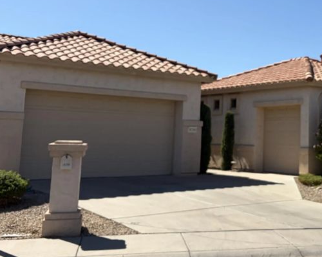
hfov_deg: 34.5
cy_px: 73
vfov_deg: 28.8
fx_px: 496
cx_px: 274
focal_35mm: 52
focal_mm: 5.96
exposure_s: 1/4608
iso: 50
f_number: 1.6
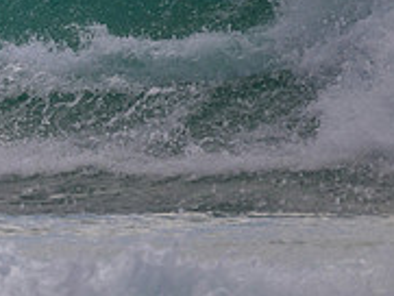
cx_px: -233
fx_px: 28064
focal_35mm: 2464
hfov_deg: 0.8
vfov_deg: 0.6
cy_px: -8
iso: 720
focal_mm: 800
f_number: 11
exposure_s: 1/2000
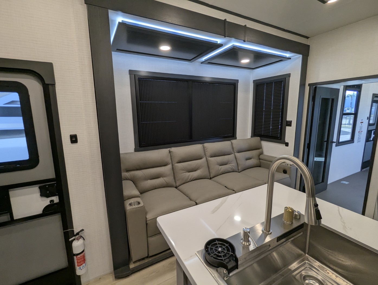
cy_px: 142
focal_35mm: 16
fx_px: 175
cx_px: 189
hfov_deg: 94.4
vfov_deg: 78.2
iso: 150
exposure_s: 1/120
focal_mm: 2.35
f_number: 2.2
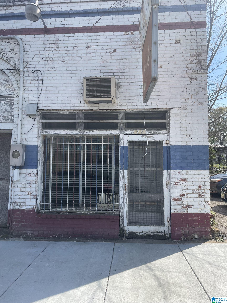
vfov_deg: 67.3
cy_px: 152
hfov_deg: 53.1
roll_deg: -0.3
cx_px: 114
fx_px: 227
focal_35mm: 26
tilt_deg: +4.5
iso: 32
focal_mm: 4.2
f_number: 1.6
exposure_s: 1/2174
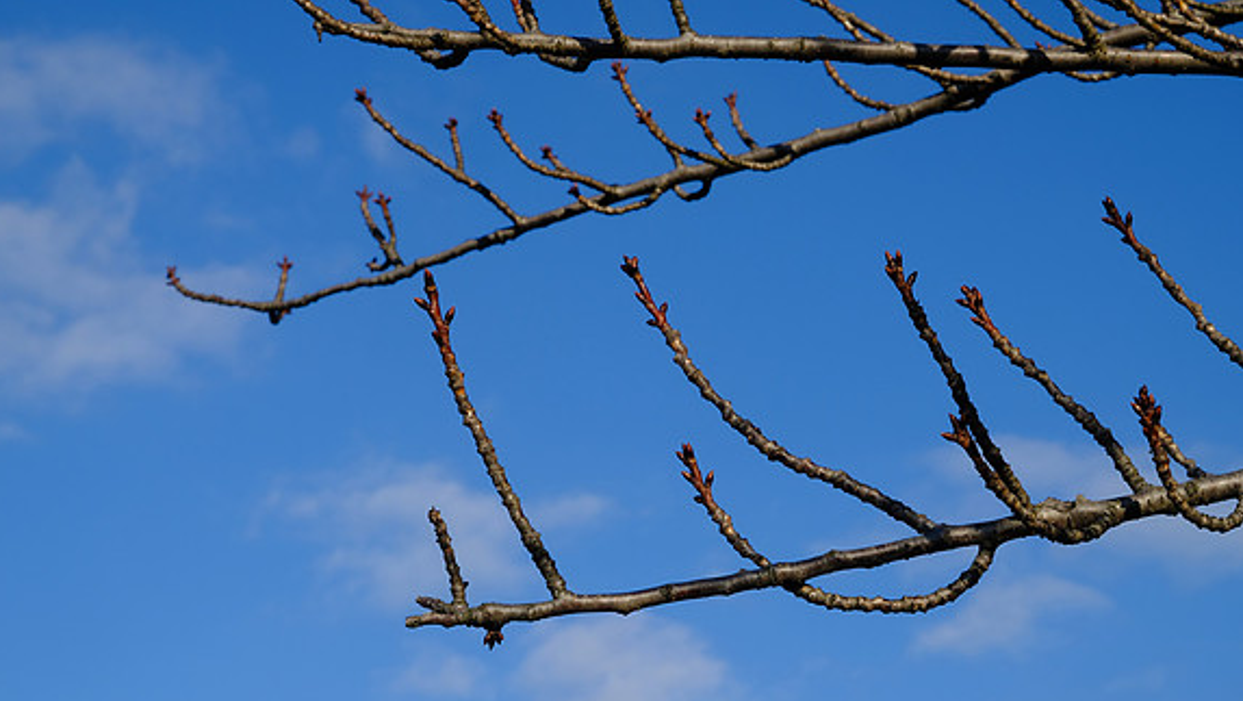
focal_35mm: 71
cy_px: 379
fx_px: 2341
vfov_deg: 17.0
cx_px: 618
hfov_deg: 29.7
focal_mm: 44.4
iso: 200
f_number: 11
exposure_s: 1/300
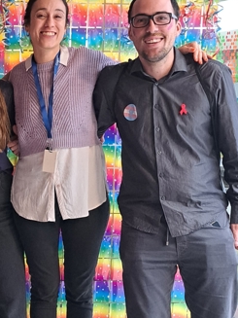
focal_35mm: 44
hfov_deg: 29.8
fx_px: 404
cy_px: 137
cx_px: -19
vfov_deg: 42.9
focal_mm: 5.23
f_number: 1.8
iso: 200
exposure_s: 1/50
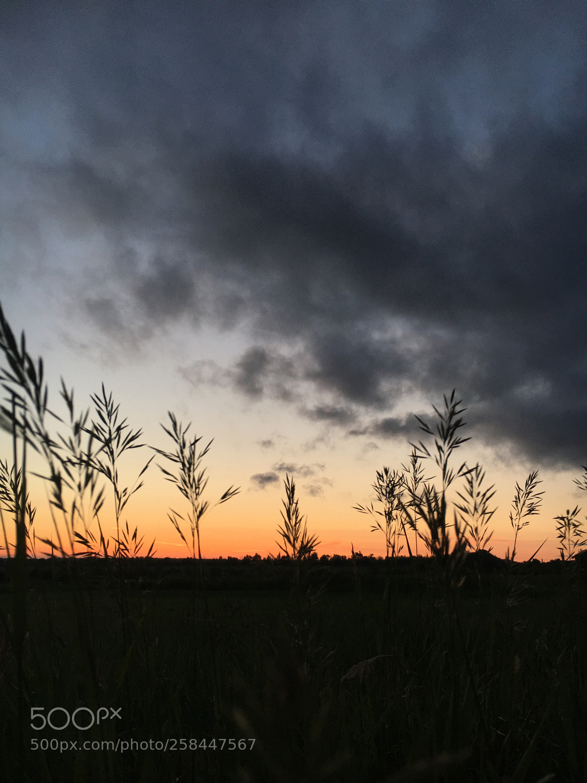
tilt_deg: +14.3
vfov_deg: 61.7
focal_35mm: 29
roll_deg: -0.9
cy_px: 392
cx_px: 294
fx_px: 656
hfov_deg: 48.2
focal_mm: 4.15
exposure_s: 1/100
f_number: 2.2
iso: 40
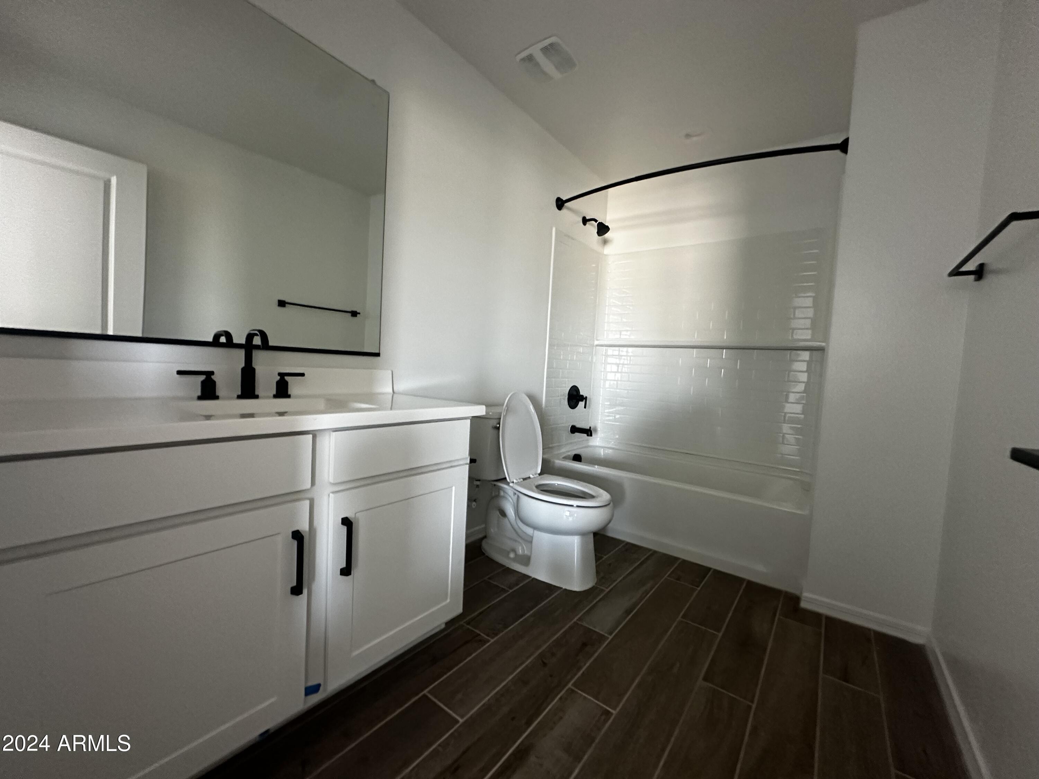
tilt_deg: -3.1
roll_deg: -3.5
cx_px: 520
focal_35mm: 14
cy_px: 390
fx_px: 420
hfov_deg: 102.1
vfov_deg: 85.7
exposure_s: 1/60
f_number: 2.2
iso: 800
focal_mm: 2.22
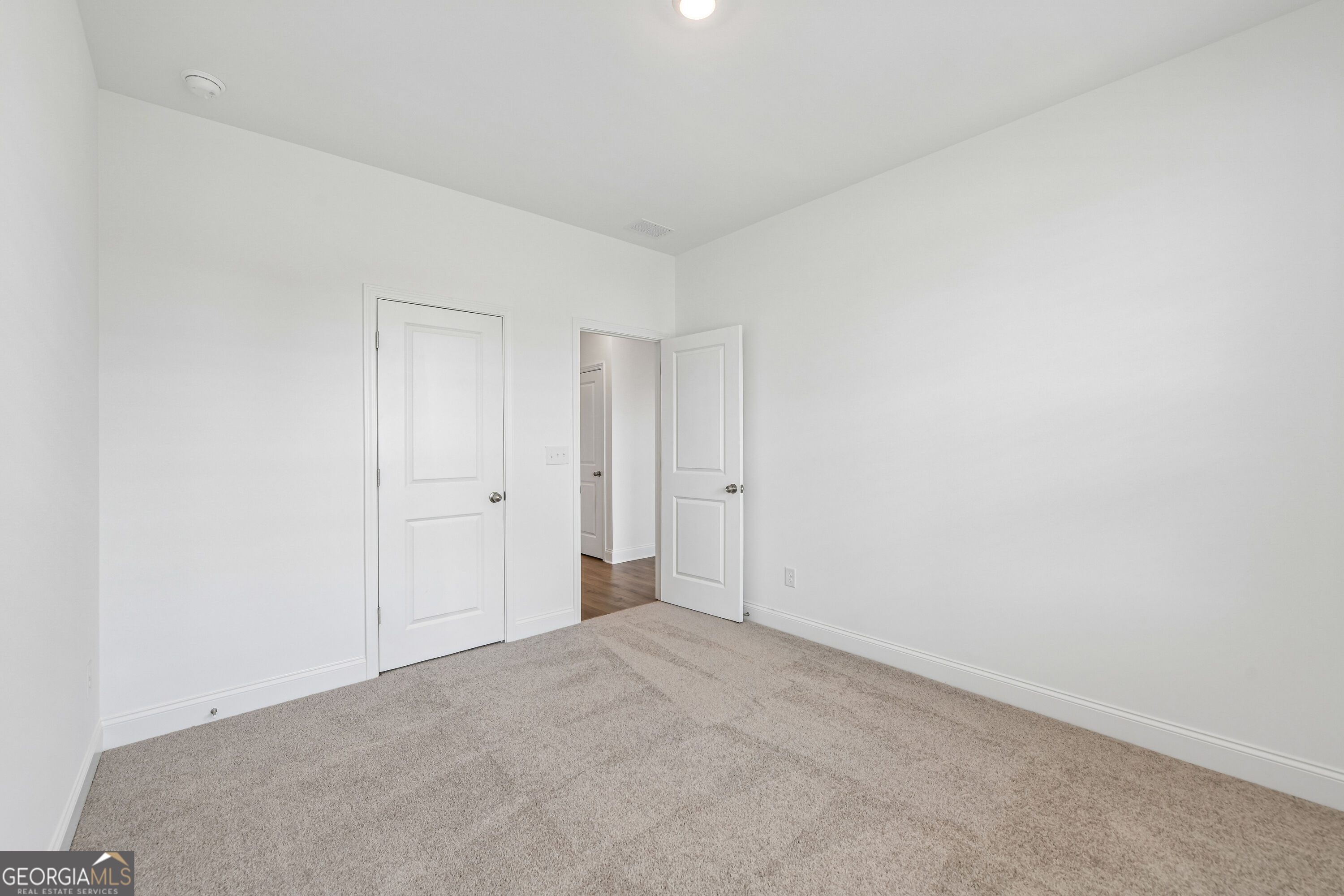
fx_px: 523
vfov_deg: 81.2
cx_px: 672
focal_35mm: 14
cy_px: 448
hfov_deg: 104.3
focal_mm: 14
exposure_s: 1/25
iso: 200
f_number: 8
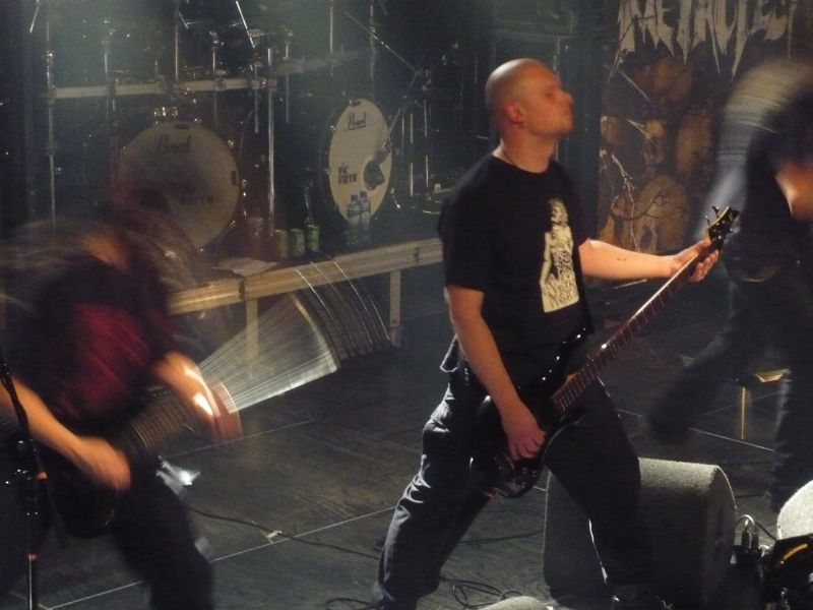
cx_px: 406
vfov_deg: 14.8
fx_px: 2349
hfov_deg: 19.6
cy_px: 305
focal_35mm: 100
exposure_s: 1/5
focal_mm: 16.4
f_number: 5.6
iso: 800
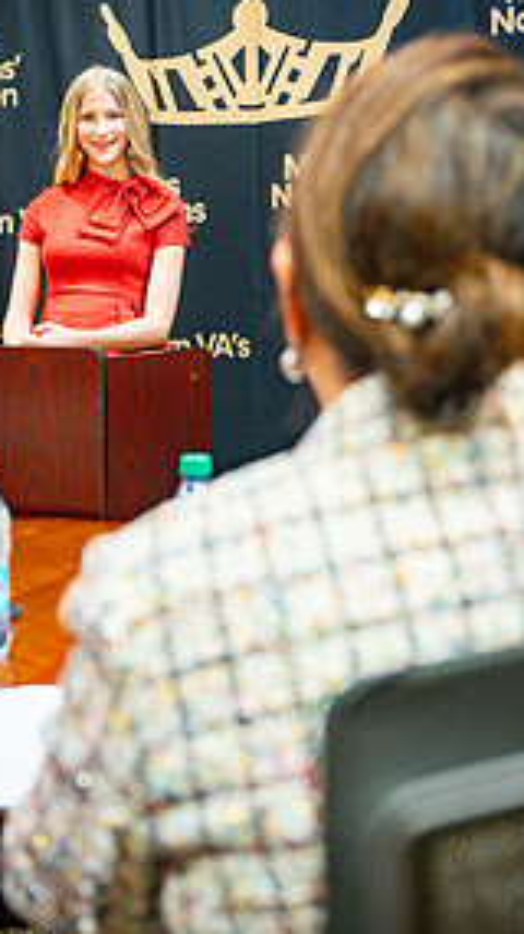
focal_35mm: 53
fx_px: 1311
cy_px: 393
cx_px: 206
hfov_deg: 22.6
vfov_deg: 39.1
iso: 1600
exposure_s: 1/125
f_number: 2.8
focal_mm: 32
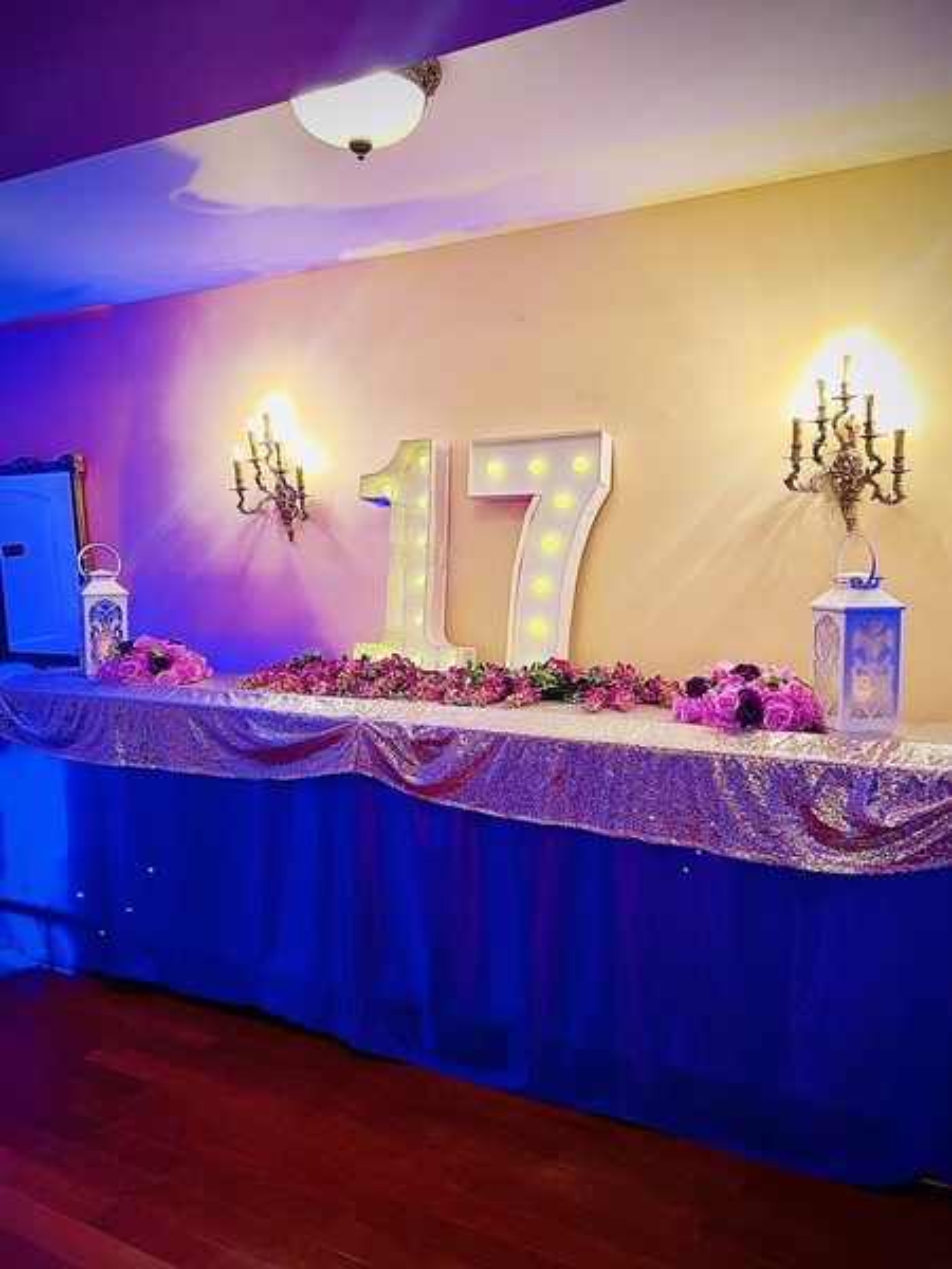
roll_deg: +1.8
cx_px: 476
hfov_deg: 53.1
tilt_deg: -4.4
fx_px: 953
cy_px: 634
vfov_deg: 67.3
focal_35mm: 26
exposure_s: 1/60
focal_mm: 5.7
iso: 125
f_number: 1.5
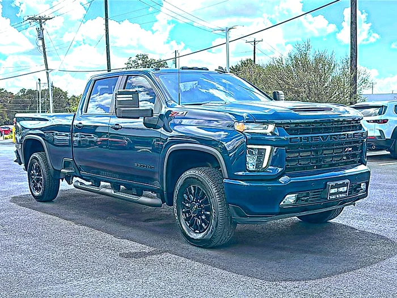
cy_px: 149
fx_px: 424
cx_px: 198
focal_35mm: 37
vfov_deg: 38.7
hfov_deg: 50.1
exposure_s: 1/2262
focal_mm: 6.86
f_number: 1.78
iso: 100
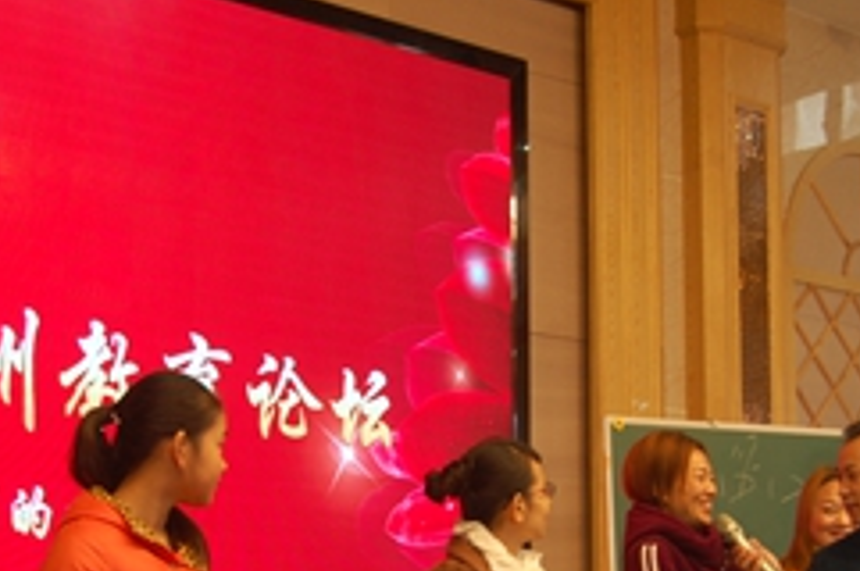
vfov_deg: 15.5
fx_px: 2076
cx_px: 403
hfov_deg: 23.4
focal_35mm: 87
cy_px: 489
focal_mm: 28
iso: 400
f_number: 4.2
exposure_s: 1/20
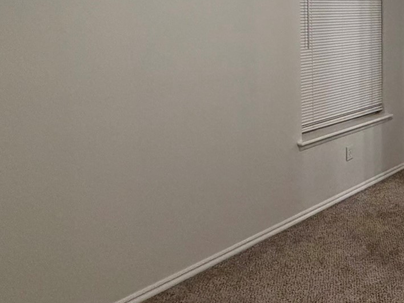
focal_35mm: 38
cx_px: 511
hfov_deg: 35.4
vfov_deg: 35.3
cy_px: 25
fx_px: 444
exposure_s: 1/60
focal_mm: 2.22
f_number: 2.2
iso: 320
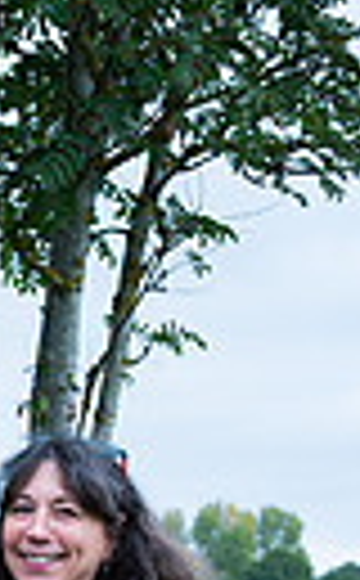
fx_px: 2210
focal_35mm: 140
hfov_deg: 8.1
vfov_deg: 14.2
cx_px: -662
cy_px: 796
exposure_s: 1/250
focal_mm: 30.5
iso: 500
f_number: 4
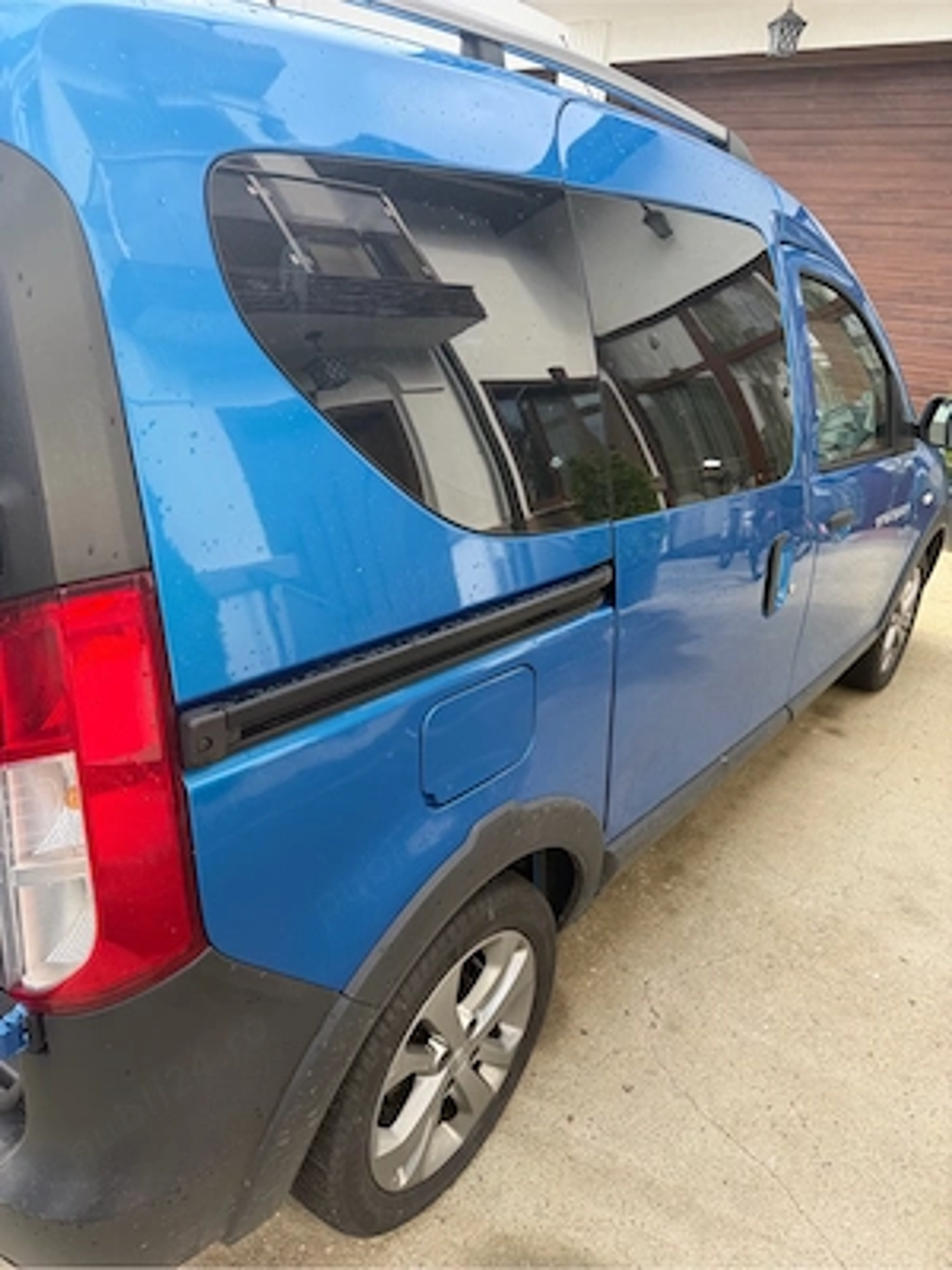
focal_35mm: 24
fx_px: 880
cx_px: 476
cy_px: 635
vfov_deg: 71.6
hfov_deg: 56.8
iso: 80
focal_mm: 6.76
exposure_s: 1/473
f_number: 1.78
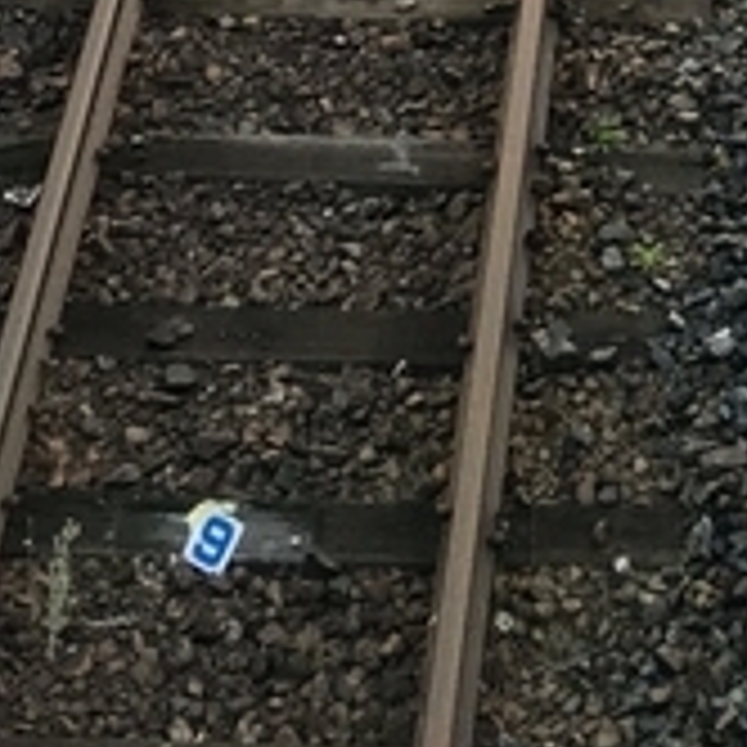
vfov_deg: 7.6
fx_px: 4517
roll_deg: +0.1
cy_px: -1850
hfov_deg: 9.4
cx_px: 756
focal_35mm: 185
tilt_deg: -11.7
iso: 25
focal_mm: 4.15
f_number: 2.2
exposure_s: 1/40
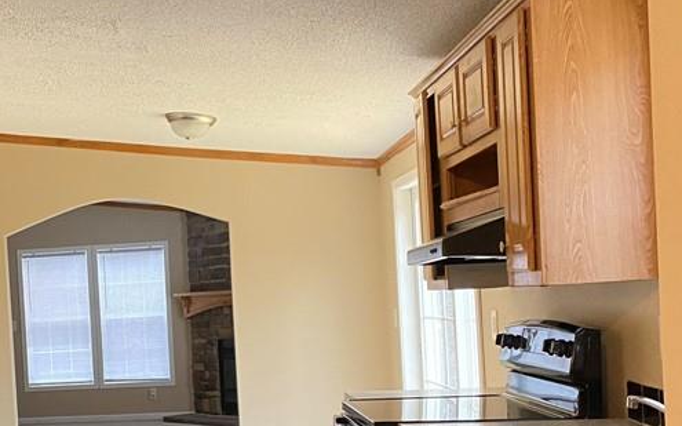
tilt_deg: -1.5
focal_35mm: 57
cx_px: 55
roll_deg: +3.7
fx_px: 1059
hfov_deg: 33.6
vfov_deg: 22.5
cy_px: 327
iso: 400
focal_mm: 4.25
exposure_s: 1/60
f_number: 1.8
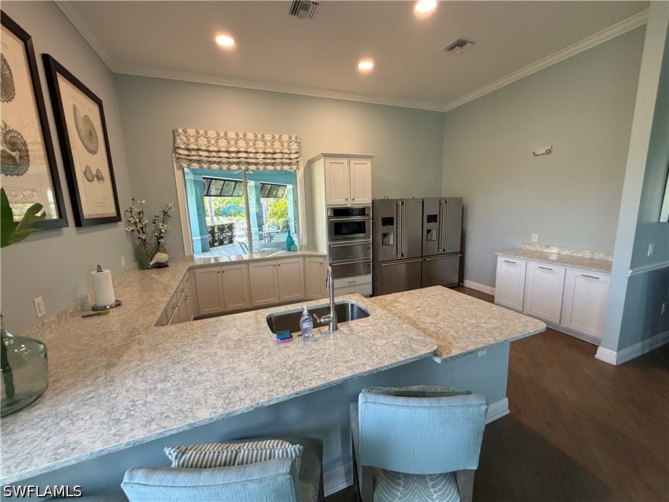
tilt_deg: -12.0
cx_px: 334
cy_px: 251
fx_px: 271
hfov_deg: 102.1
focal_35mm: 14
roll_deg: +3.7
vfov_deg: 85.7
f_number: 2.2
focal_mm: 2.22
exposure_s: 1/121
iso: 250
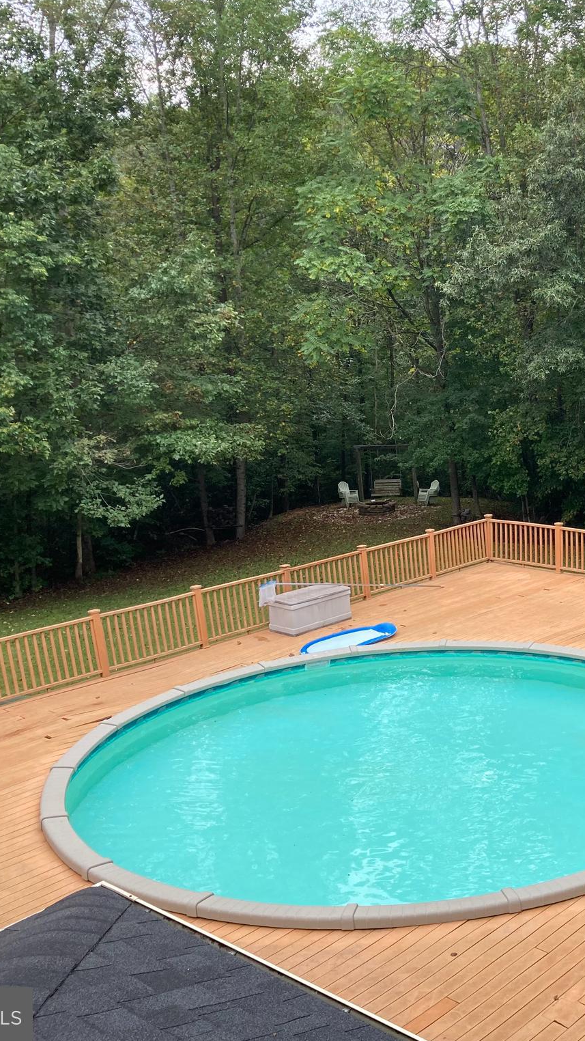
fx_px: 1131
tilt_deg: -9.6
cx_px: 561
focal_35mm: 41
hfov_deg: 27.6
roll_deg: +0.9
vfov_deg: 49.4
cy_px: 518
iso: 20
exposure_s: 1/302
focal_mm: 3.99
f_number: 1.8
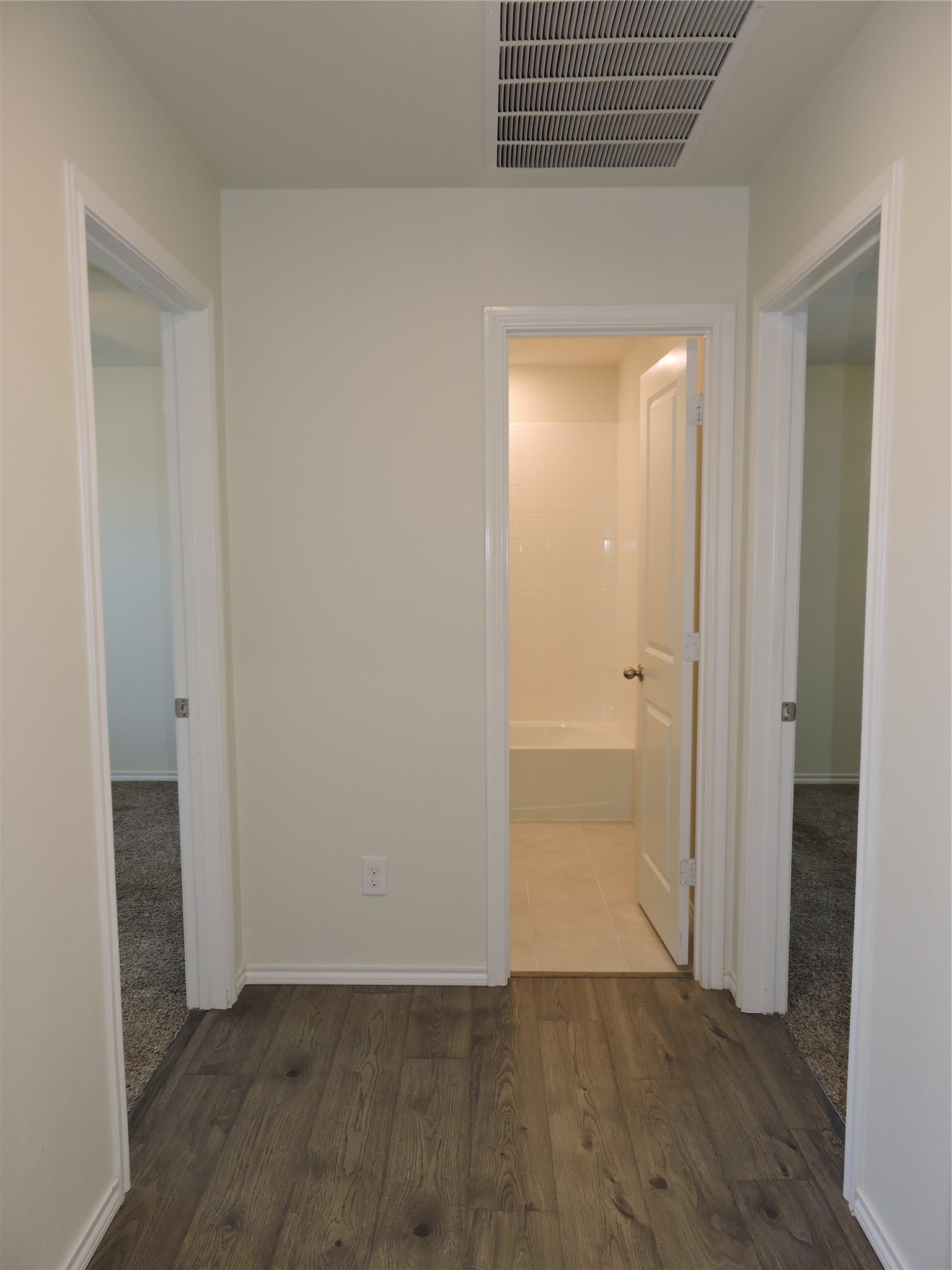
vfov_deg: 71.6
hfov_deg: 56.8
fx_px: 880
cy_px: 635
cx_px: 476
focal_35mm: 24
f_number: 3.3
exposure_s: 1/40
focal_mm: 4.3
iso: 180
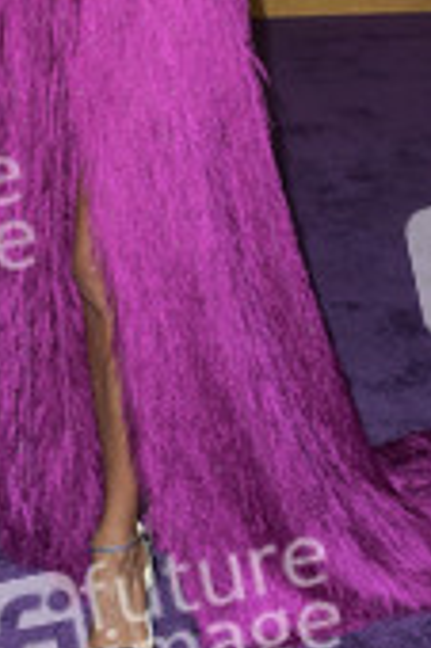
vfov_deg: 24.6
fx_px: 1439
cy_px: 57
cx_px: 257
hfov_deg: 17.0
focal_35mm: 80
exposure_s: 1/250
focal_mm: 34
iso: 320
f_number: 6.3
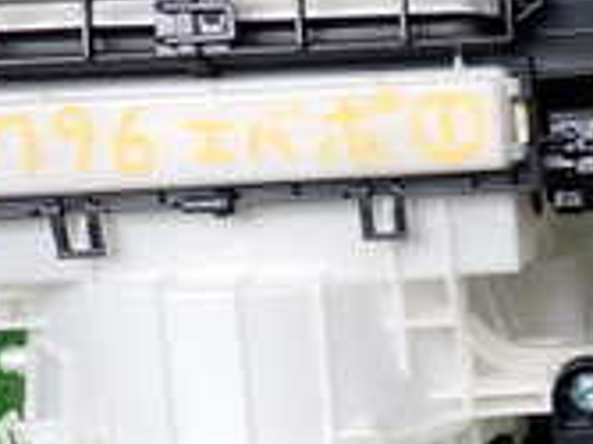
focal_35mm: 90
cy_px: 316
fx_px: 1541
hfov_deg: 19.5
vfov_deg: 16.3
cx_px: 845
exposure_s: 1/125
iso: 125
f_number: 2
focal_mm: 4.5
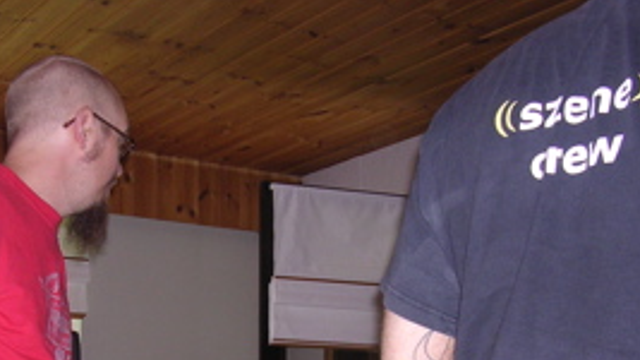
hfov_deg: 33.6
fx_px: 1052
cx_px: 223
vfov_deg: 19.0
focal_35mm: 62
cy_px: 329
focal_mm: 5.8
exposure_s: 1/60.1
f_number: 2.8
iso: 181
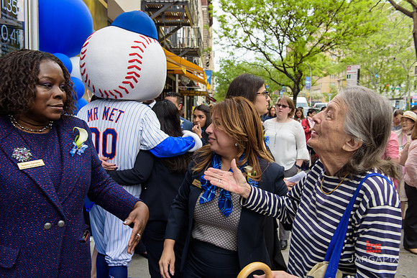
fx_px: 371
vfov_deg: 41.1
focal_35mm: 32
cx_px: 208
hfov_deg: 58.7
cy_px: 139
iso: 200
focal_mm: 32
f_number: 5
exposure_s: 1/250
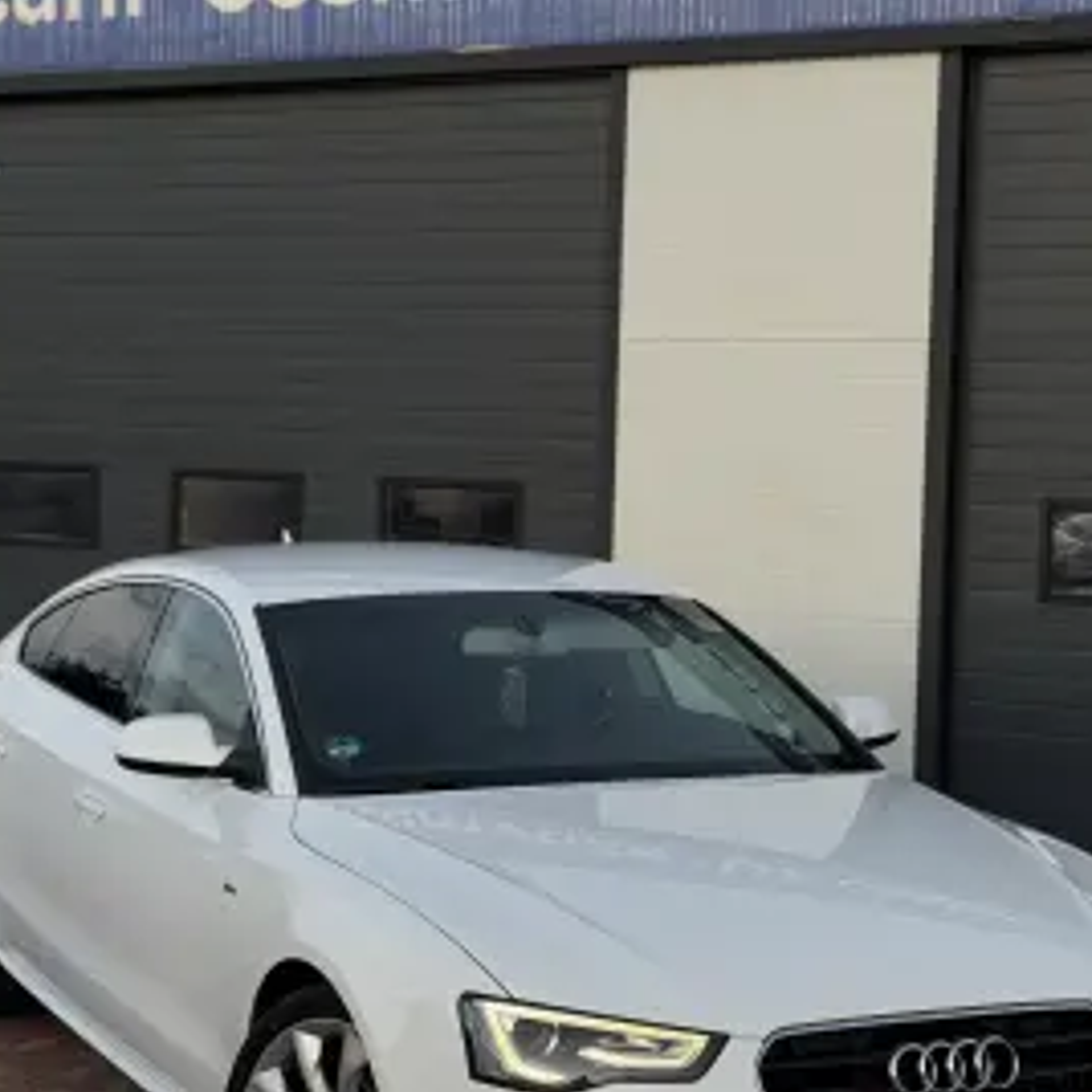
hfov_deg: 30.0
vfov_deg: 30.0
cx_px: 546
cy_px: 546
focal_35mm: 57
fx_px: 2034
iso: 64
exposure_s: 1/123
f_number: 1.78
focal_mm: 6.76
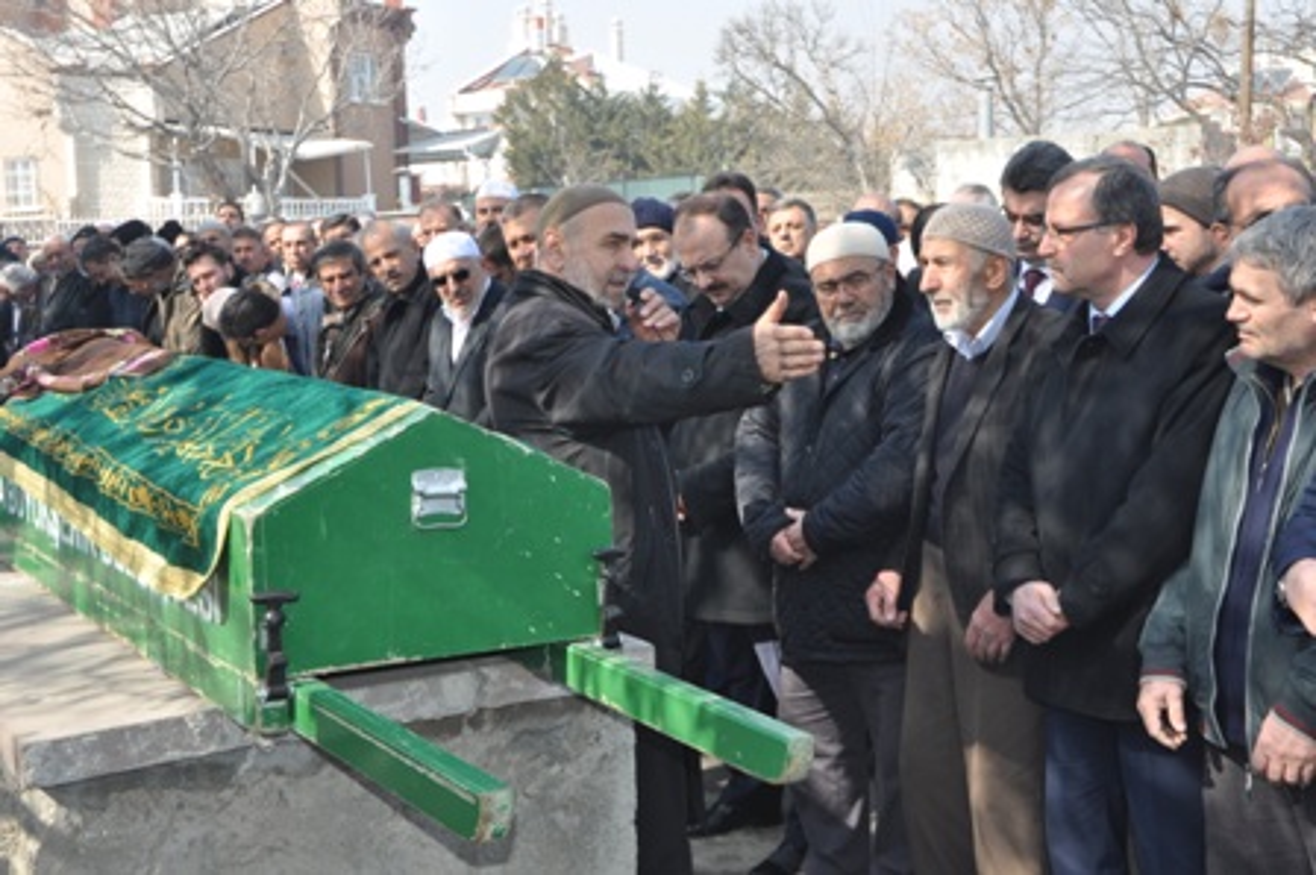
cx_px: 658
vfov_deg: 28.9
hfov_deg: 42.4
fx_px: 1699
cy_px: 438
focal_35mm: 46
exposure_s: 1/200
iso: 200
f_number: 8
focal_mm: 31
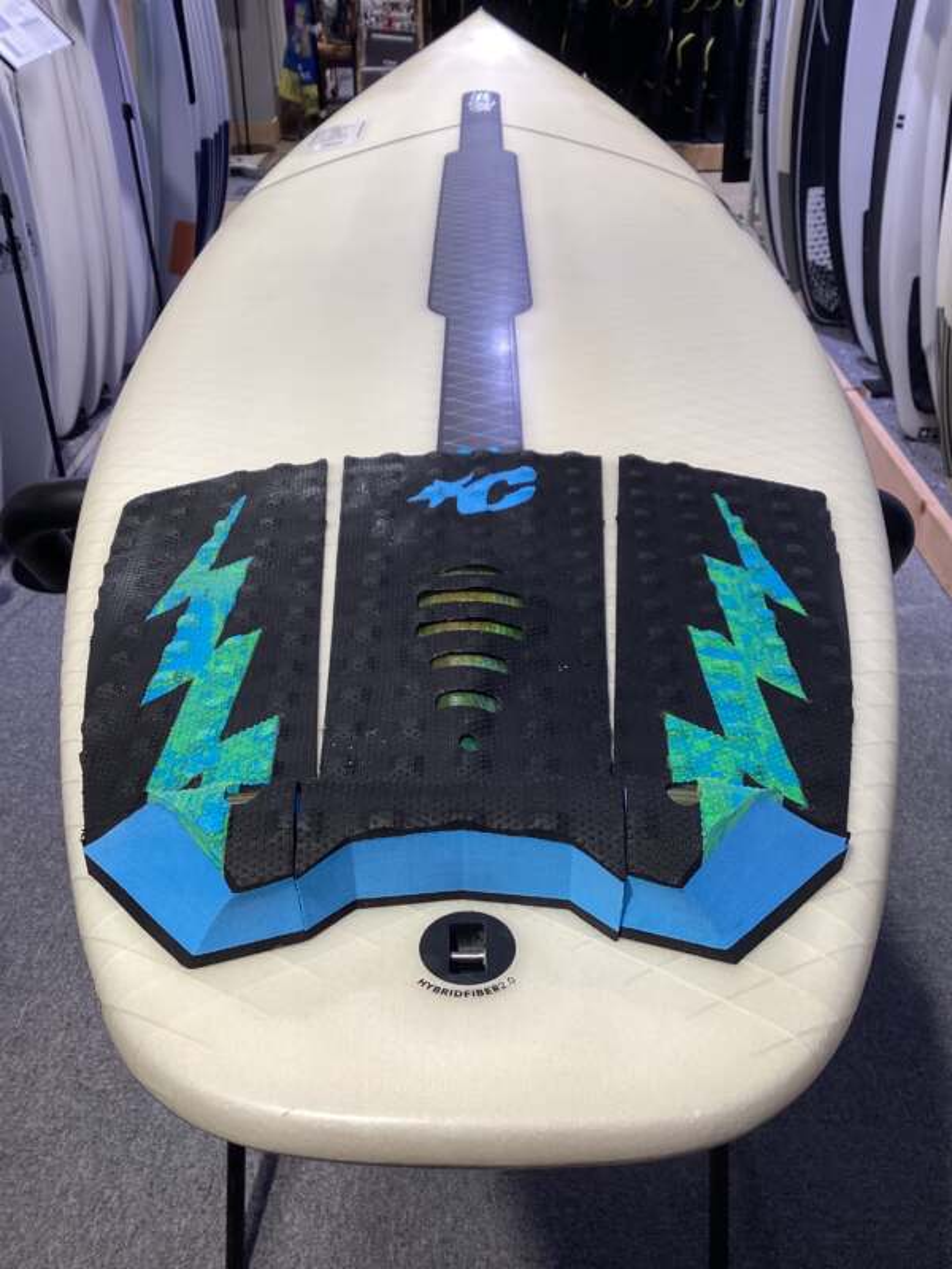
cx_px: 476
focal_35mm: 31
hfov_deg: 45.4
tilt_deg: -34.8
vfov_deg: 58.4
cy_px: 634
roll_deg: +1.5
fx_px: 1137
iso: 50
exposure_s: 1/60
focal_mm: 3.3
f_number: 2.4
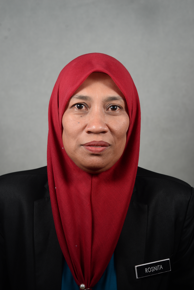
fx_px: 404
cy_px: 145
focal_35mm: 50
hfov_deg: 27.0
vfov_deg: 39.6
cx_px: 97
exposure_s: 1/200
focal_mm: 50
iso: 250
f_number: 6.3
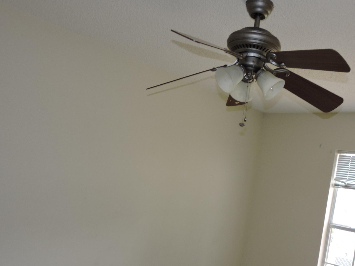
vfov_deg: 38.8
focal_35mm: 36
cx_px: 219
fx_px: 369
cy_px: 194
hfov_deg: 50.9
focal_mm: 4.3
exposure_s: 1/40
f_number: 3.3
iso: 100
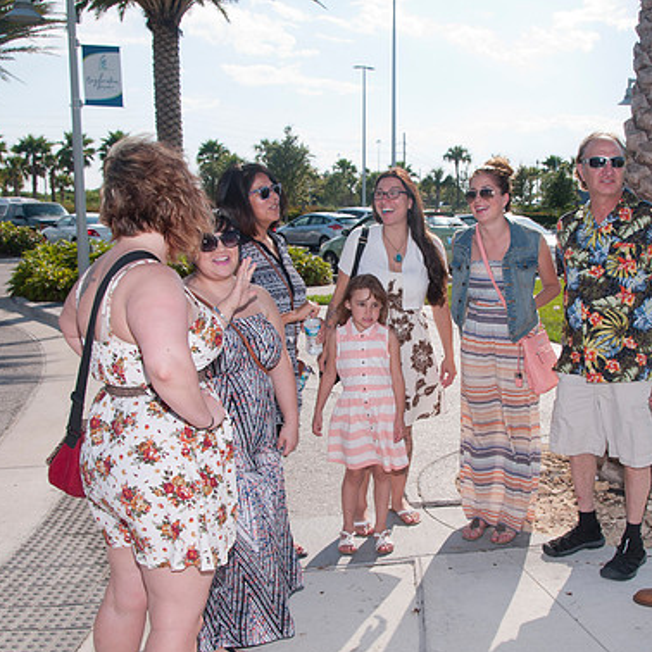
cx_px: 409
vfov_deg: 39.2
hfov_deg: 38.9
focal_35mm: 43
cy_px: 330
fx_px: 916
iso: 100
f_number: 10
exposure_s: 1/250
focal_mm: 22
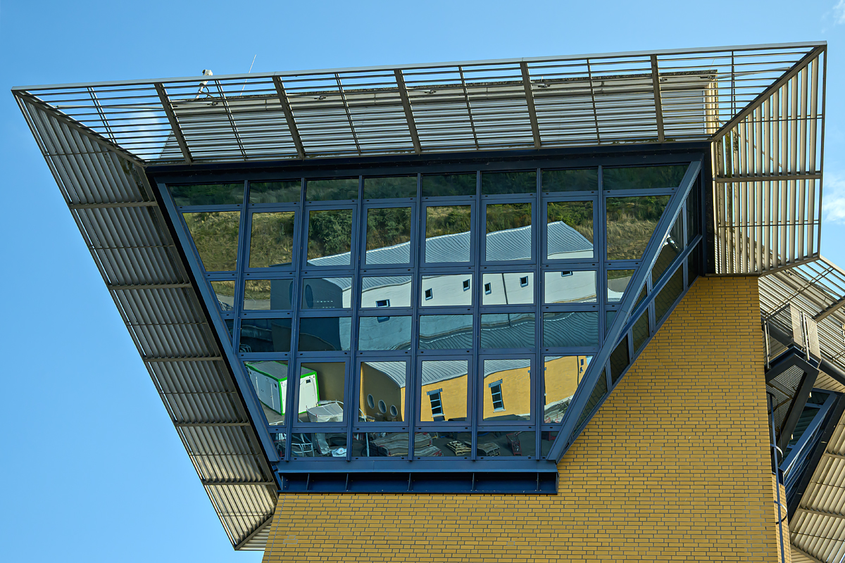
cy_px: 282
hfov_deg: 40.5
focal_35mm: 49
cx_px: 422
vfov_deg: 27.7
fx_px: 1144
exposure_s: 1/250
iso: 200
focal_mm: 32.5
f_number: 8
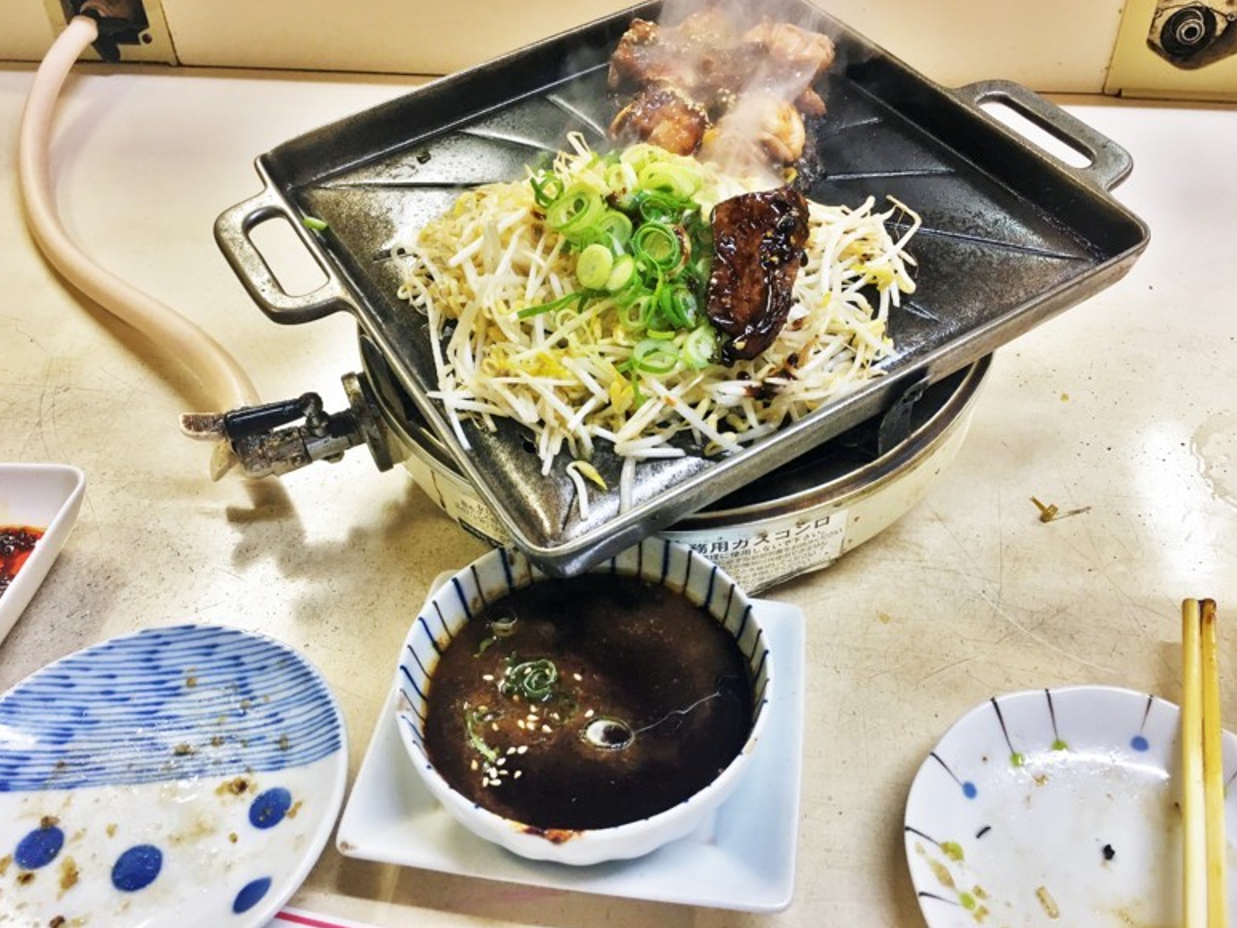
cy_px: 453
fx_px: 1072
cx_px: 623
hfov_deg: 60.0
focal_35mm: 30
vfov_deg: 46.8
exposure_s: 1/15
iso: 32
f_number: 2.2
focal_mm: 4.15
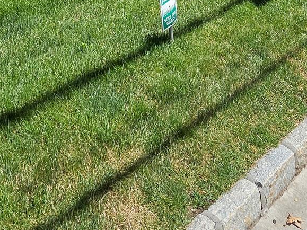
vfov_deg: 21.9
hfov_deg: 41.2
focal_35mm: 46
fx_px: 408
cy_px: -169
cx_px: 131
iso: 32
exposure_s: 1/978
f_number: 2.2
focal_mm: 1.74
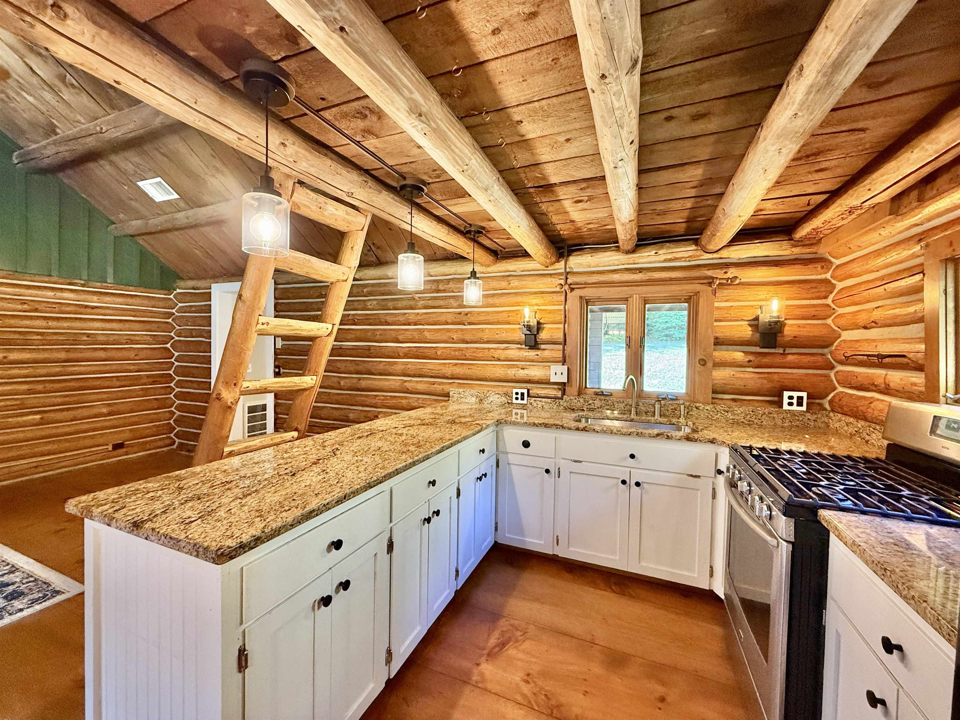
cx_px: 480
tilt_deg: -0.7
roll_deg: -0.3
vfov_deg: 85.7
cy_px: 360
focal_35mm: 14
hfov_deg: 102.1
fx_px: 388
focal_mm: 2.22
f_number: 2.2
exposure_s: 1/60
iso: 400
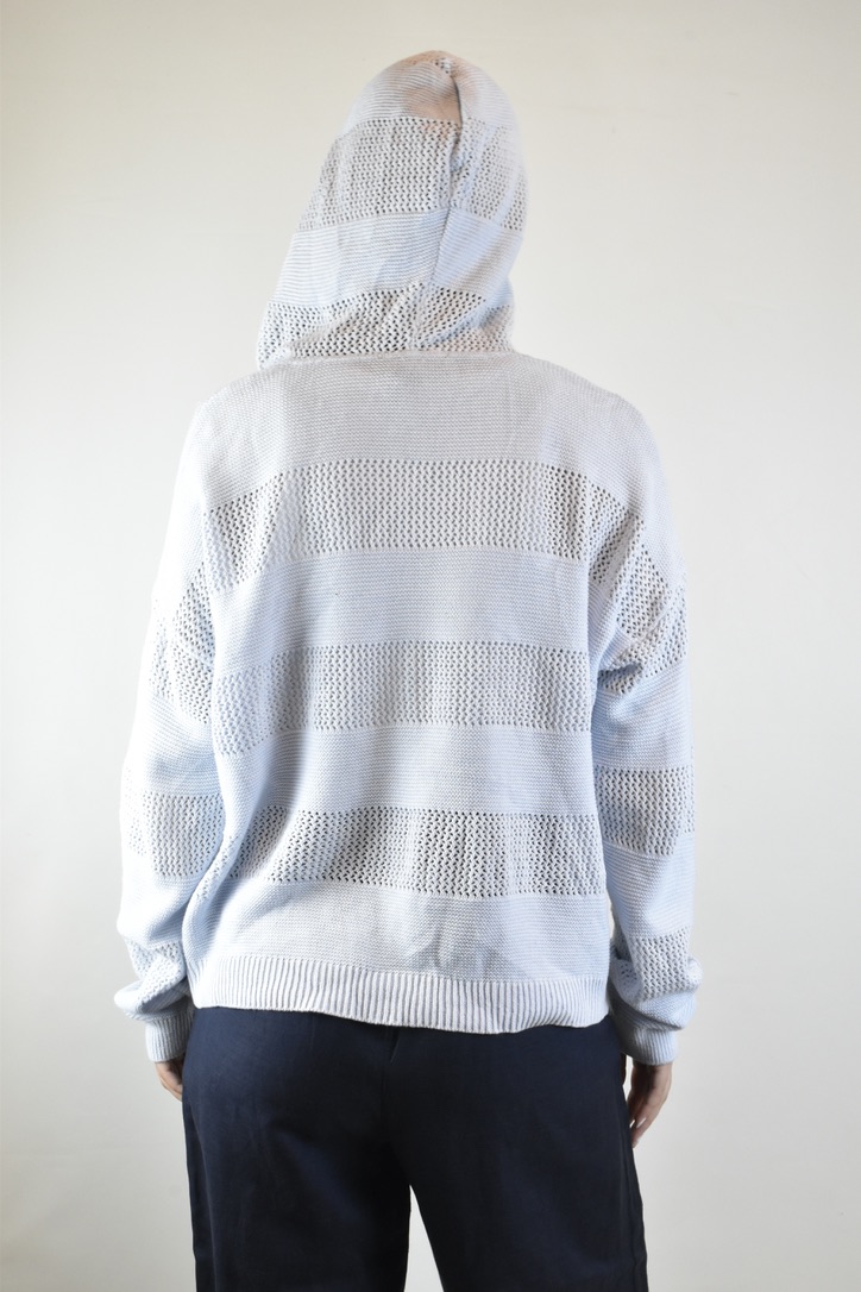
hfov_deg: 28.9
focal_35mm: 46
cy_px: 646
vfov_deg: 42.3
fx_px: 1668
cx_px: 430
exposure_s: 1/60
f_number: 16
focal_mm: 31
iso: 1600
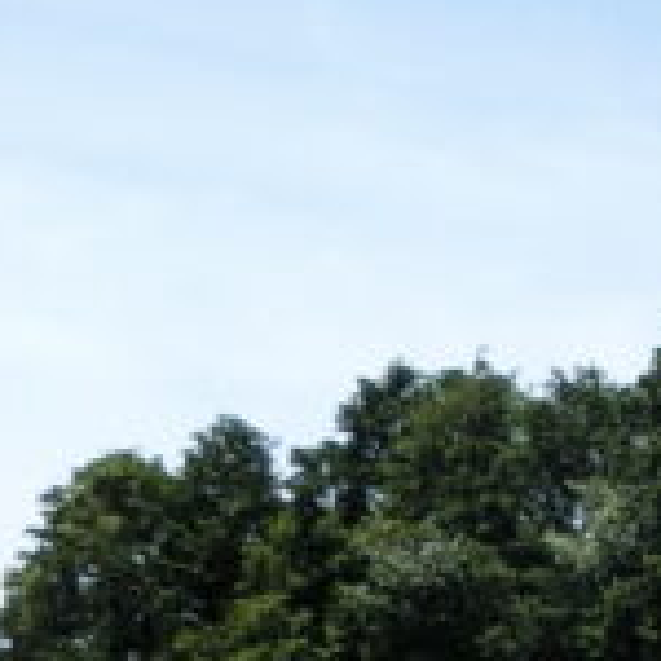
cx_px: 1150
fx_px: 3262
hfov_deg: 10.9
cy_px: 1119
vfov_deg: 10.9
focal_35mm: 151
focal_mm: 4.5
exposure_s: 1/1000
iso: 100
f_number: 3.5
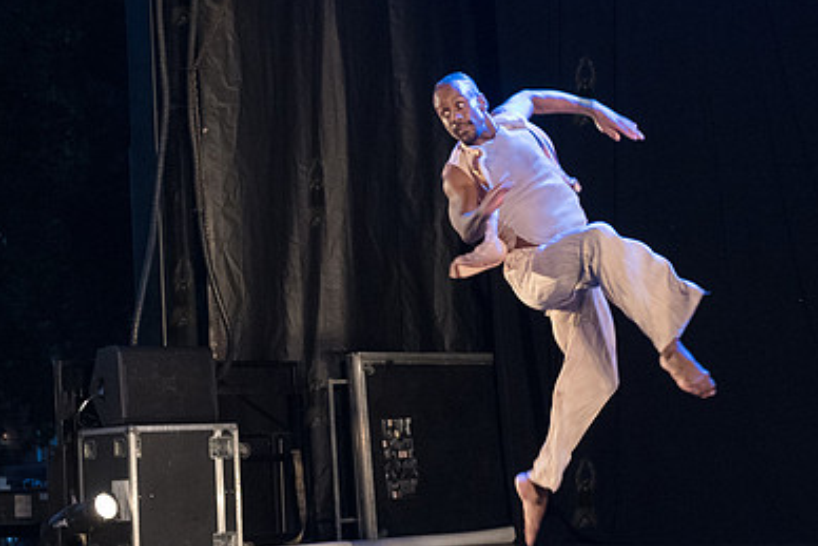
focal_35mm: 96
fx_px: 2182
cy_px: 315
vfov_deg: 14.3
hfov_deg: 21.2
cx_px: 482
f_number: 2.8
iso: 5000
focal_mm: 55
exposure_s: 1/250
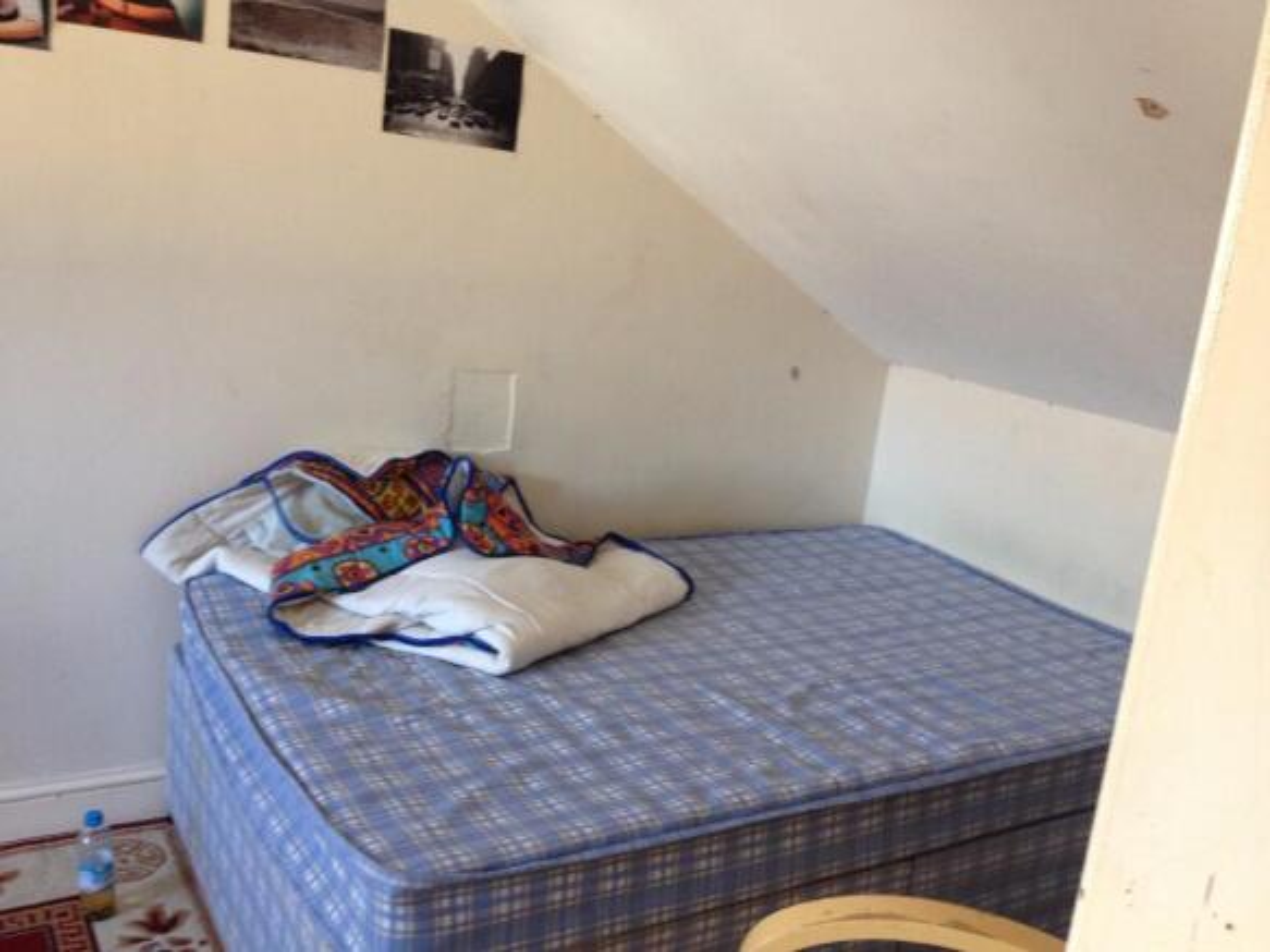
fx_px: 1284
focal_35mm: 35
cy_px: 476
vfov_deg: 40.7
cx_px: 635
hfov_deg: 52.6
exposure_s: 1/20
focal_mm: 4.28
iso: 125
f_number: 2.4
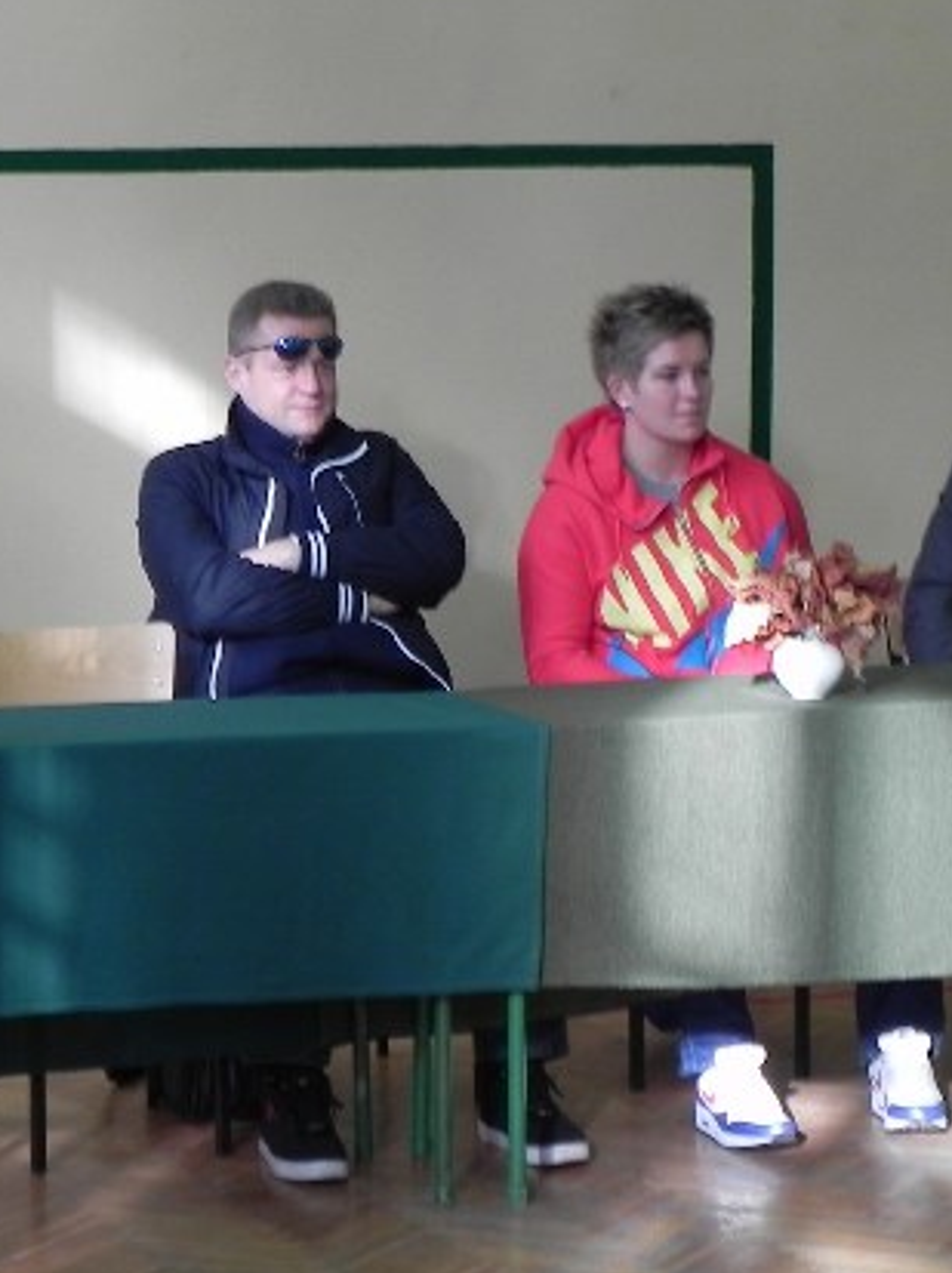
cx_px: 176
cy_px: 638
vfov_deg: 15.4
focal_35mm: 128
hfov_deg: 11.5
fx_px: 4701
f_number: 3.5
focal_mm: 11.8
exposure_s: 1/31
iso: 160
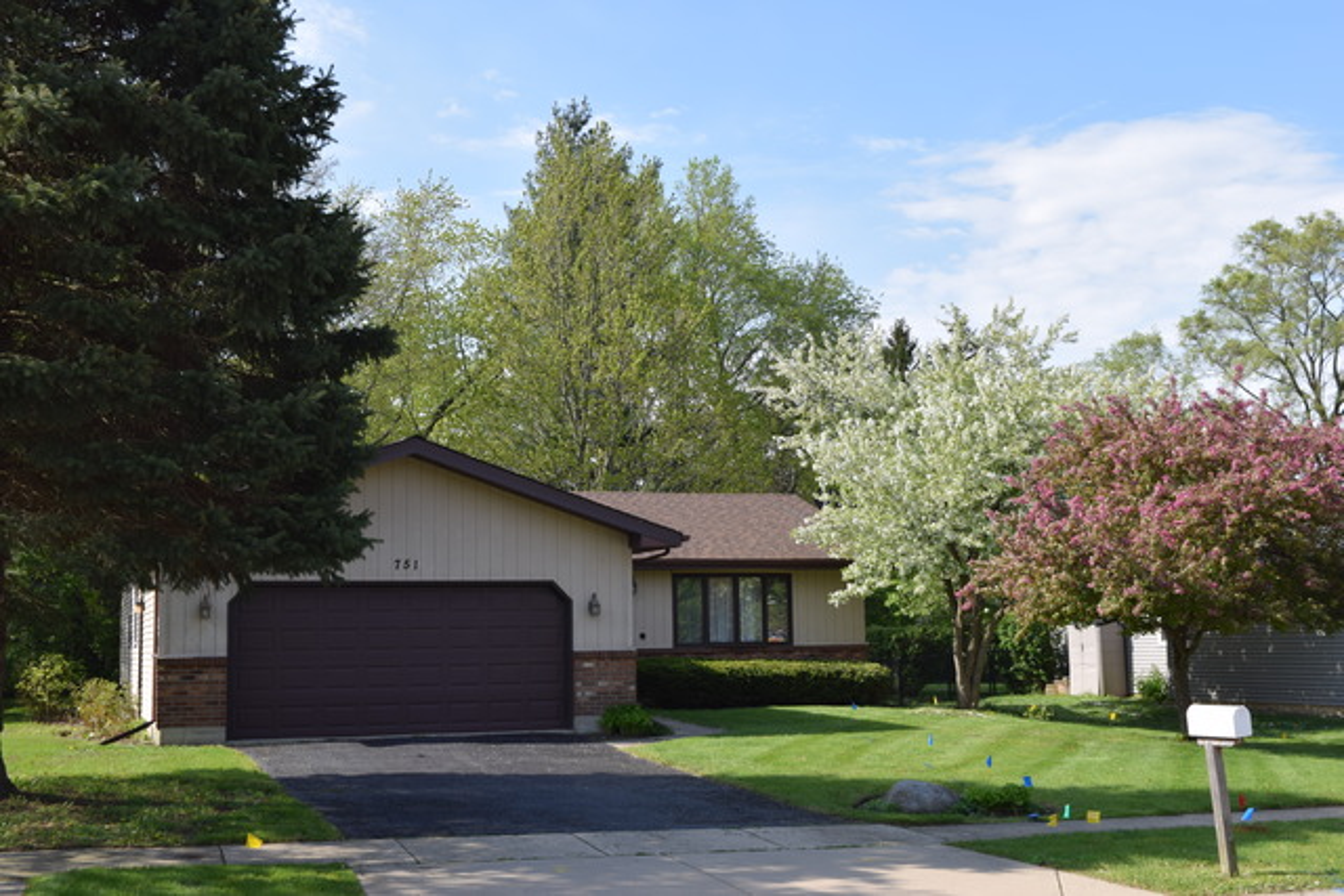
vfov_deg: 29.9
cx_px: 672
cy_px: 448
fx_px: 1680
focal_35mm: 45
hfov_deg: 43.6
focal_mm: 30
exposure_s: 1/200
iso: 100
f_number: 8
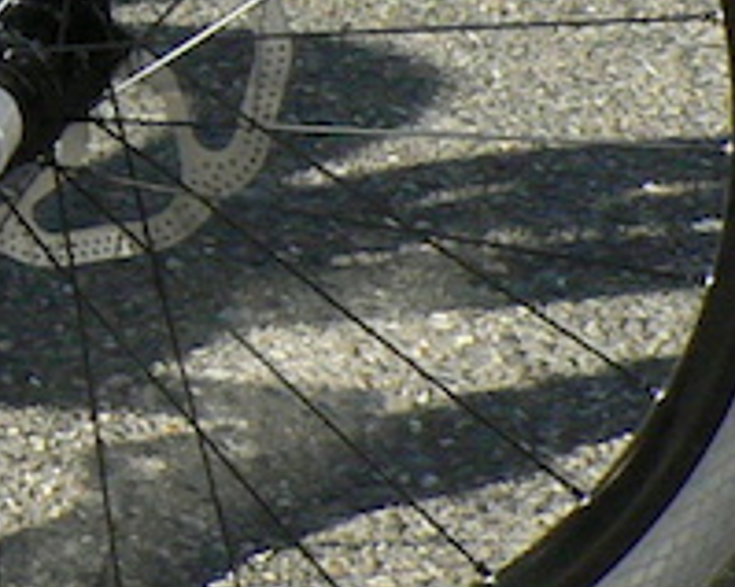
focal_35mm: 176
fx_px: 3827
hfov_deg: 9.7
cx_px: -1038
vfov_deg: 8.4
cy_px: -524
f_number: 5.6
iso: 200
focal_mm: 6
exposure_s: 1/400
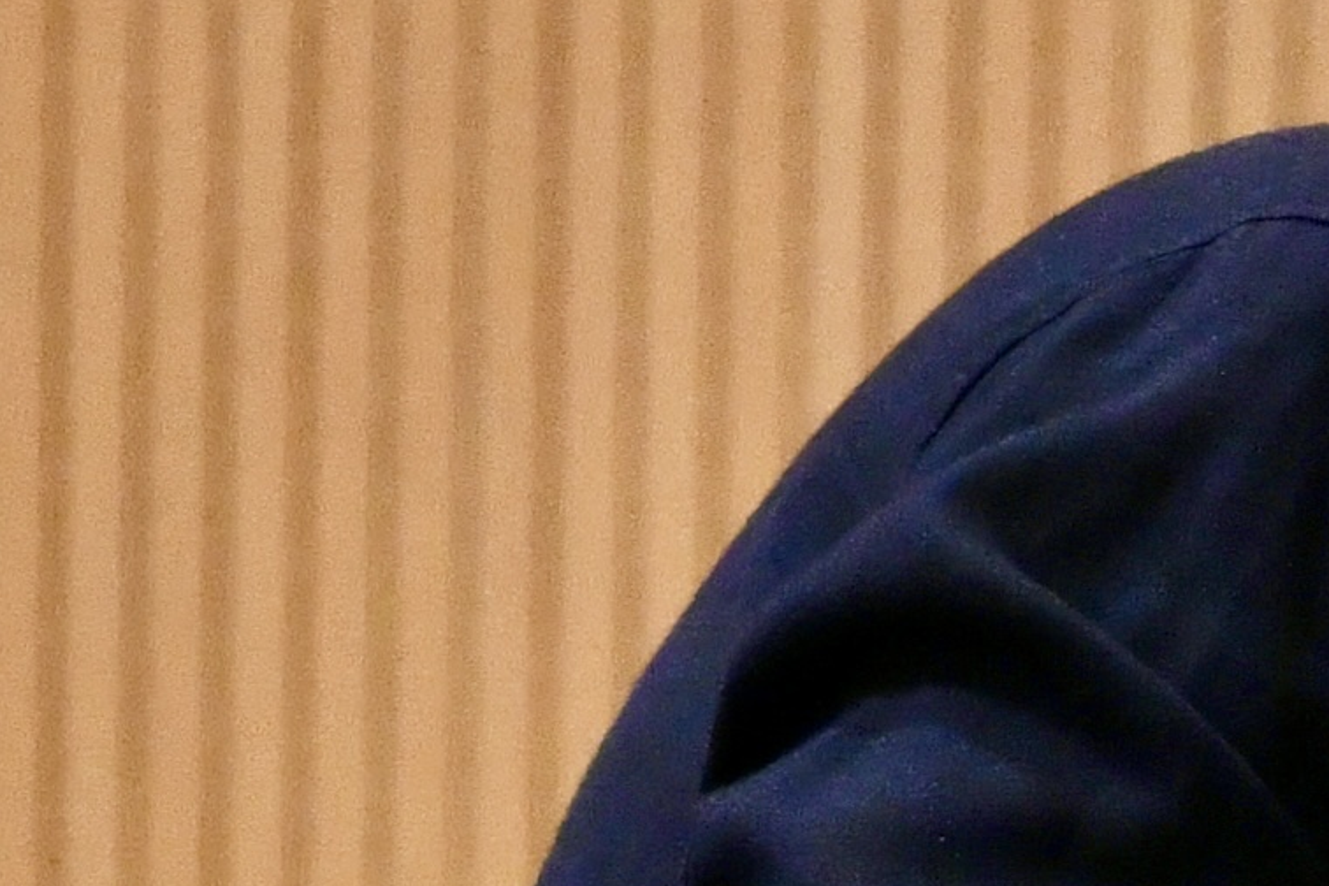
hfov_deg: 3.7
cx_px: 1966
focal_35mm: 554
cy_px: 2640
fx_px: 20450
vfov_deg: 2.5
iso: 1600
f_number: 4
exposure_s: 1/160
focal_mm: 70
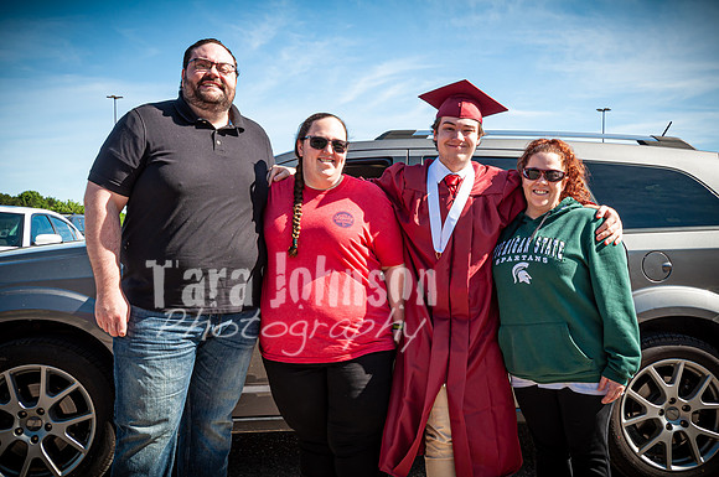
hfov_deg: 53.2
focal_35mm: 36
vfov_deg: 36.8
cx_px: 360
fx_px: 718
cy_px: 238
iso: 200
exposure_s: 1/200
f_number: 7.1
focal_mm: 24
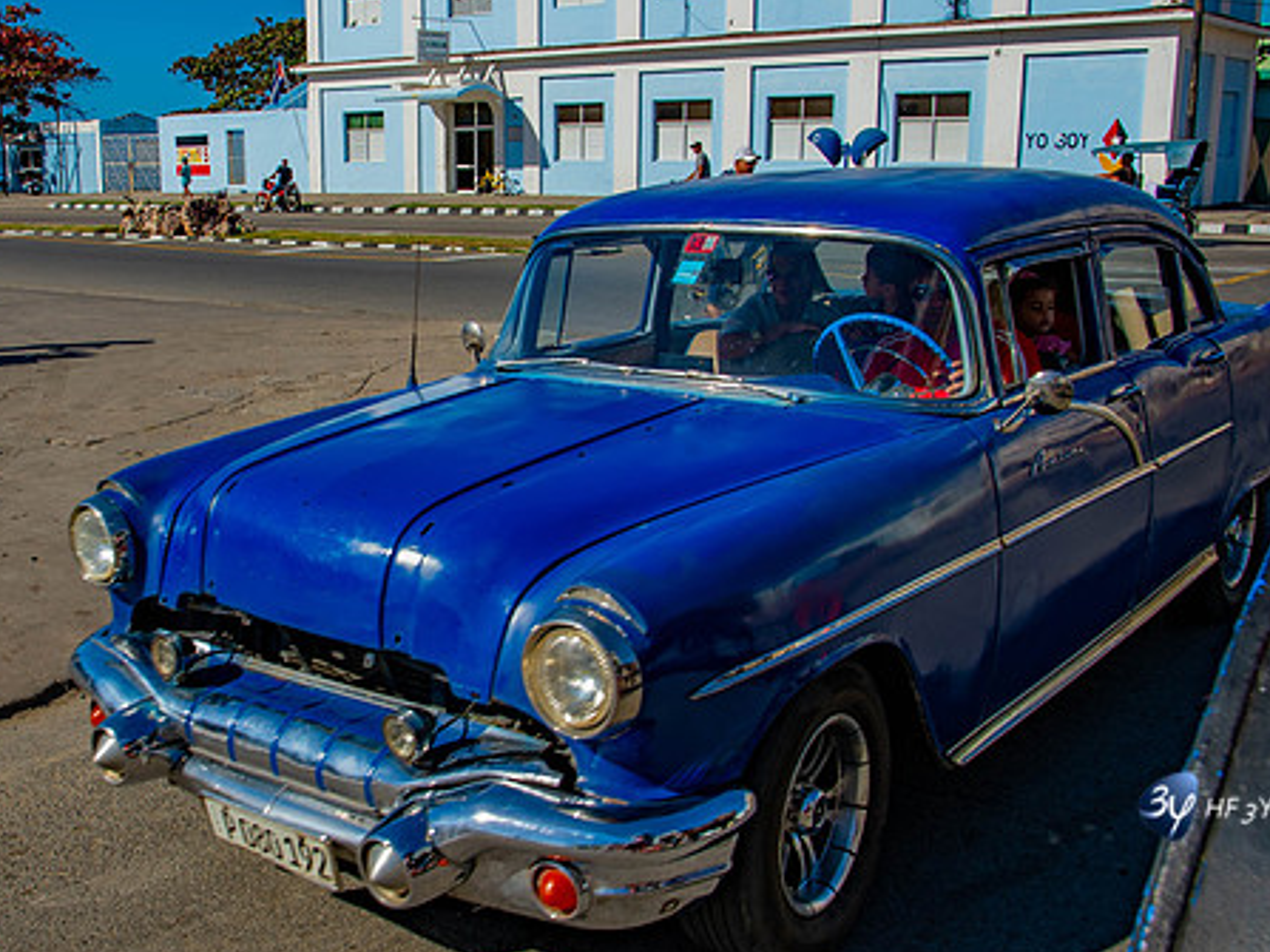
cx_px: 407
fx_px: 1394
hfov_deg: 48.0
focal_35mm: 38
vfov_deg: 37.7
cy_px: 480
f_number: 9
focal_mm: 24
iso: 100
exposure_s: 1/320
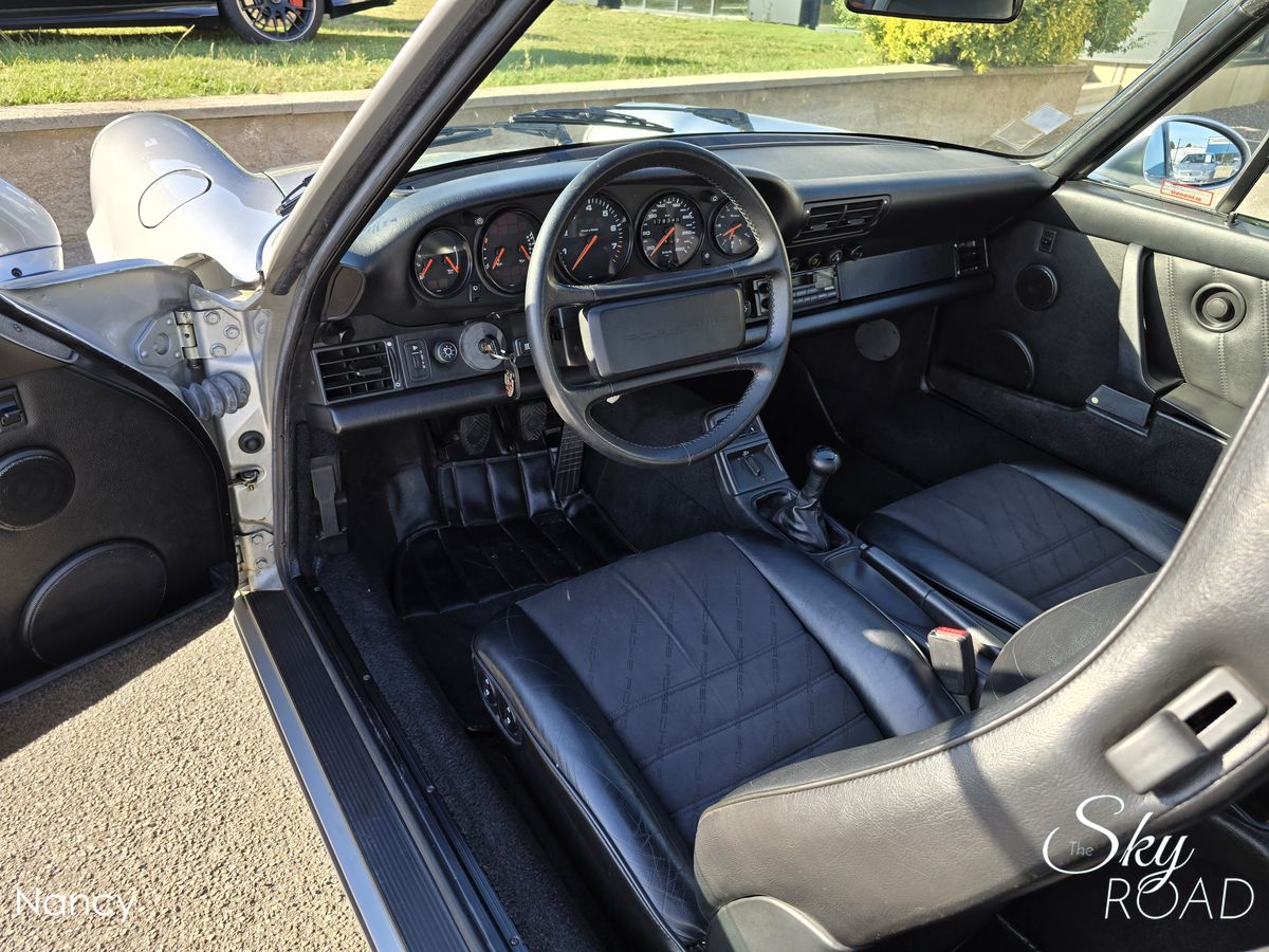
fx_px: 843
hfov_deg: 73.9
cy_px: 476
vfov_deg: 58.9
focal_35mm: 23
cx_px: 634
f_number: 1.7
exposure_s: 1/180
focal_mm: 6.3
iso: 20
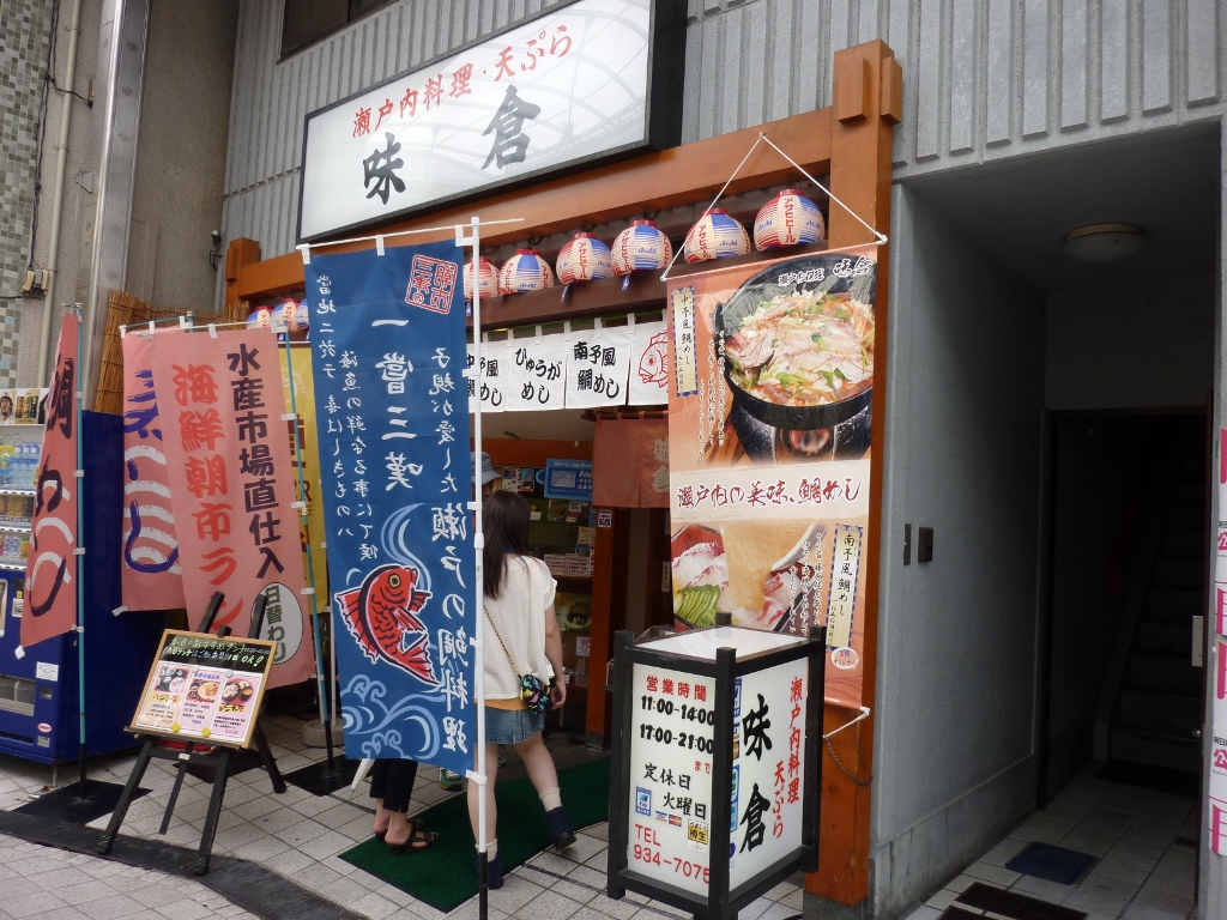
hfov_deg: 69.4
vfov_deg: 54.9
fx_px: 886
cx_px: 614
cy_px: 460
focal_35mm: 25
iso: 80
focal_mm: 4.5
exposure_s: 1/125
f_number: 3.3
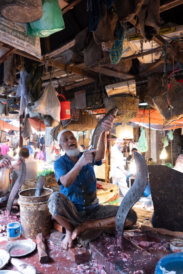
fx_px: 214
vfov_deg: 65.5
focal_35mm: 28
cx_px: 92
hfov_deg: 46.4
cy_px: 137
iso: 2500
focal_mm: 28
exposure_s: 1/50
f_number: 4
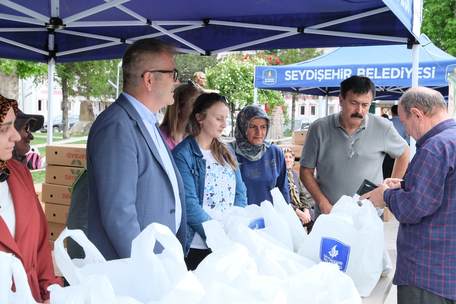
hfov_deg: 48.5
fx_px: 507
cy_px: 152
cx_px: 228
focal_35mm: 40
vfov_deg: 33.4
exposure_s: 1/3800
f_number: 6.4
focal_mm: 26.6
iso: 10000
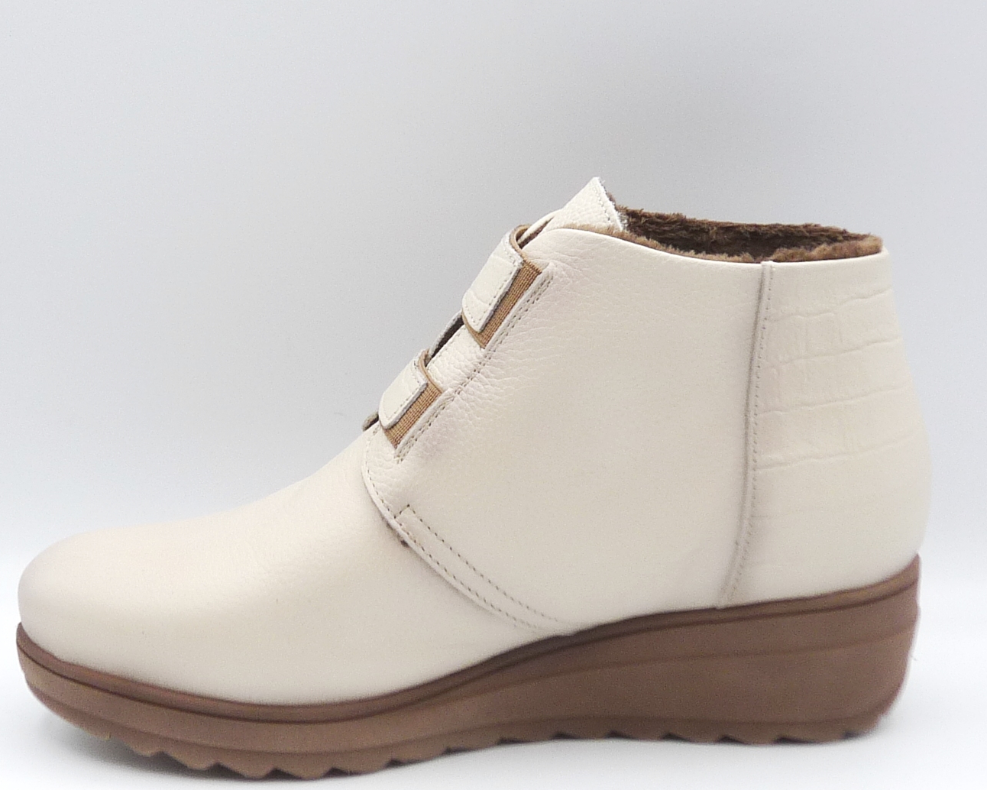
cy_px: 397
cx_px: 465
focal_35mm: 58
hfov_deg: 32.5
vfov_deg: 26.2
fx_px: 1695
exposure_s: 1/200
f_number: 4
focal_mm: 4.8
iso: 100
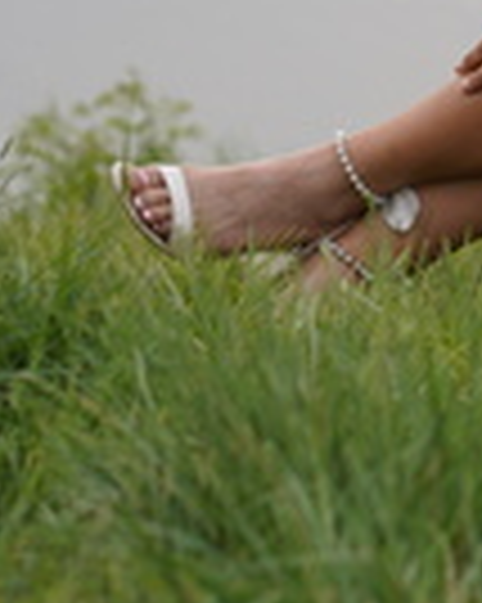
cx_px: 728
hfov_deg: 5.1
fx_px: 5320
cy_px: -202
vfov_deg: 6.4
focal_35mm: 298
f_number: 3.5
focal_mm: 85
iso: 100
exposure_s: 1/320
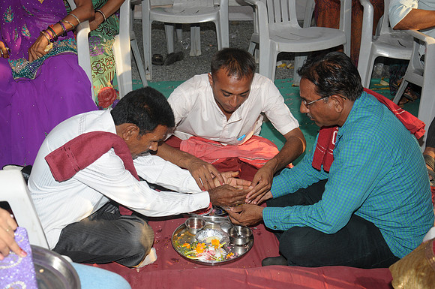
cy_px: 144
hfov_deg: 37.9
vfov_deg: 25.7
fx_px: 633
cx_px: 218
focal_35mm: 52
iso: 200
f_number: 6.3
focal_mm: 35
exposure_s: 1/125
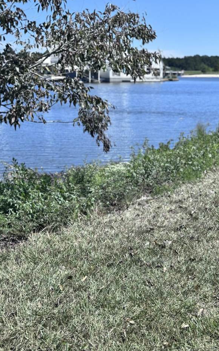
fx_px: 496
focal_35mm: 52
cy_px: 177
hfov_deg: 24.9
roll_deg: +0.1
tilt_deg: -11.2
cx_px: 124
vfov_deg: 38.9
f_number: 1.78
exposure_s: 1/3425
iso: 64
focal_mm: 6.76
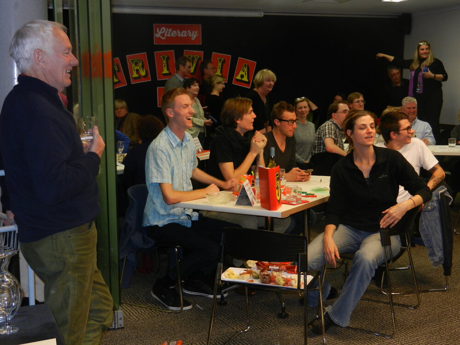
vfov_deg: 32.2
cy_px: 172
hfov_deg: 42.1
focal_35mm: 45
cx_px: 230
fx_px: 598
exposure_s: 1/30
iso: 280
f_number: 4.2
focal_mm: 8.2
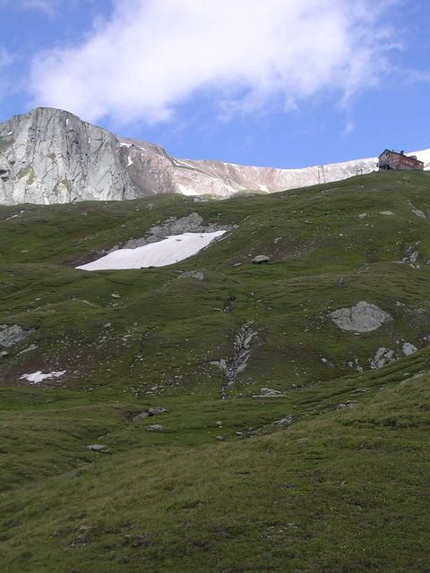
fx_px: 1110
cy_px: 286
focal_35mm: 67
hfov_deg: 21.9
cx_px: 215
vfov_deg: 29.0
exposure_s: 1/482
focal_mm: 10.2
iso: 100
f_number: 3.6
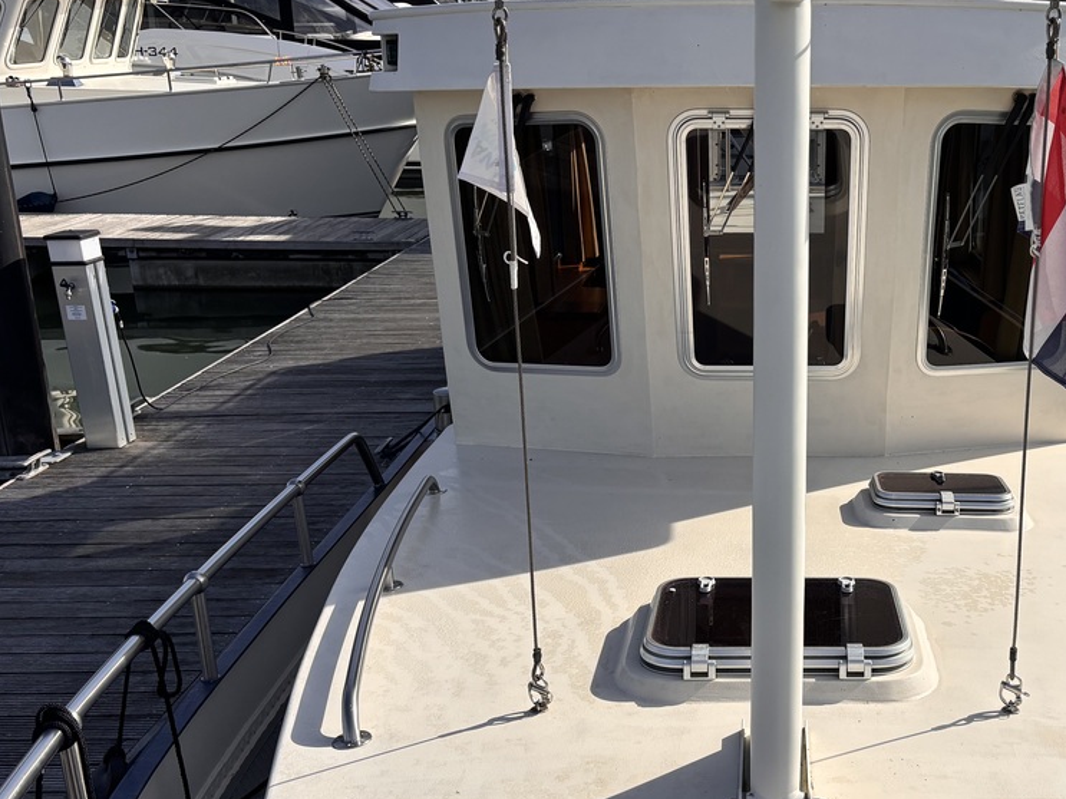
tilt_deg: -18.1
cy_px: 442
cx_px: 780
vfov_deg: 34.3
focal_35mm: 42
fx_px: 1293
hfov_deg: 43.6
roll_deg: -0.1
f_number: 1.6
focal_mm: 5.96
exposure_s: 1/5076
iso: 50
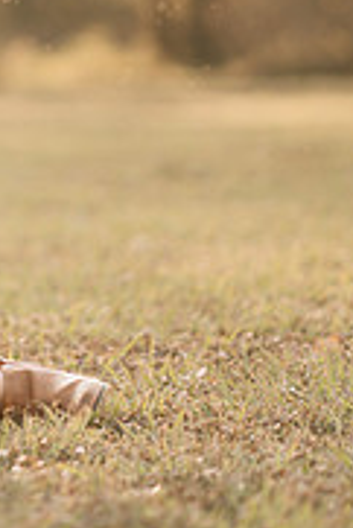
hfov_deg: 5.0
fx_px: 3993
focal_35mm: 272
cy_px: -13
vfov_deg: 7.5
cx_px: -251
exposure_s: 1/640
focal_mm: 85
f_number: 2
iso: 100
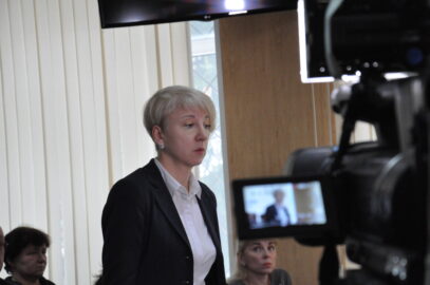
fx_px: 930
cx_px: 215
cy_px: 142
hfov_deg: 26.0
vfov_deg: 17.4
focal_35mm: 78
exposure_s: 1/100
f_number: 5
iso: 3200
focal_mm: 52
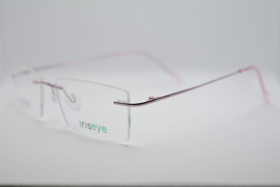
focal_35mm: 68
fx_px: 525
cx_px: 140
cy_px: 94
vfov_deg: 20.2
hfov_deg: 29.9
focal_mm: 45
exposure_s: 1/125
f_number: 5.6
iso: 250
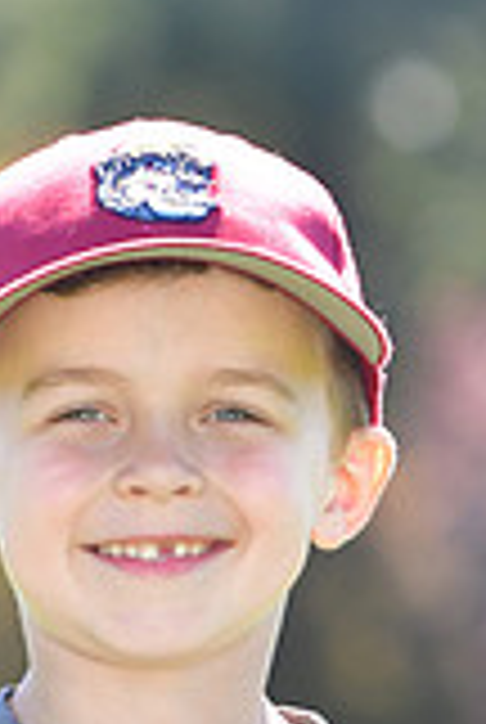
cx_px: 209
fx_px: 14134
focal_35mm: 701
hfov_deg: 2.0
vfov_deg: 2.9
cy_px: 958
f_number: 4.5
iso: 400
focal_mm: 130
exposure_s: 1/800
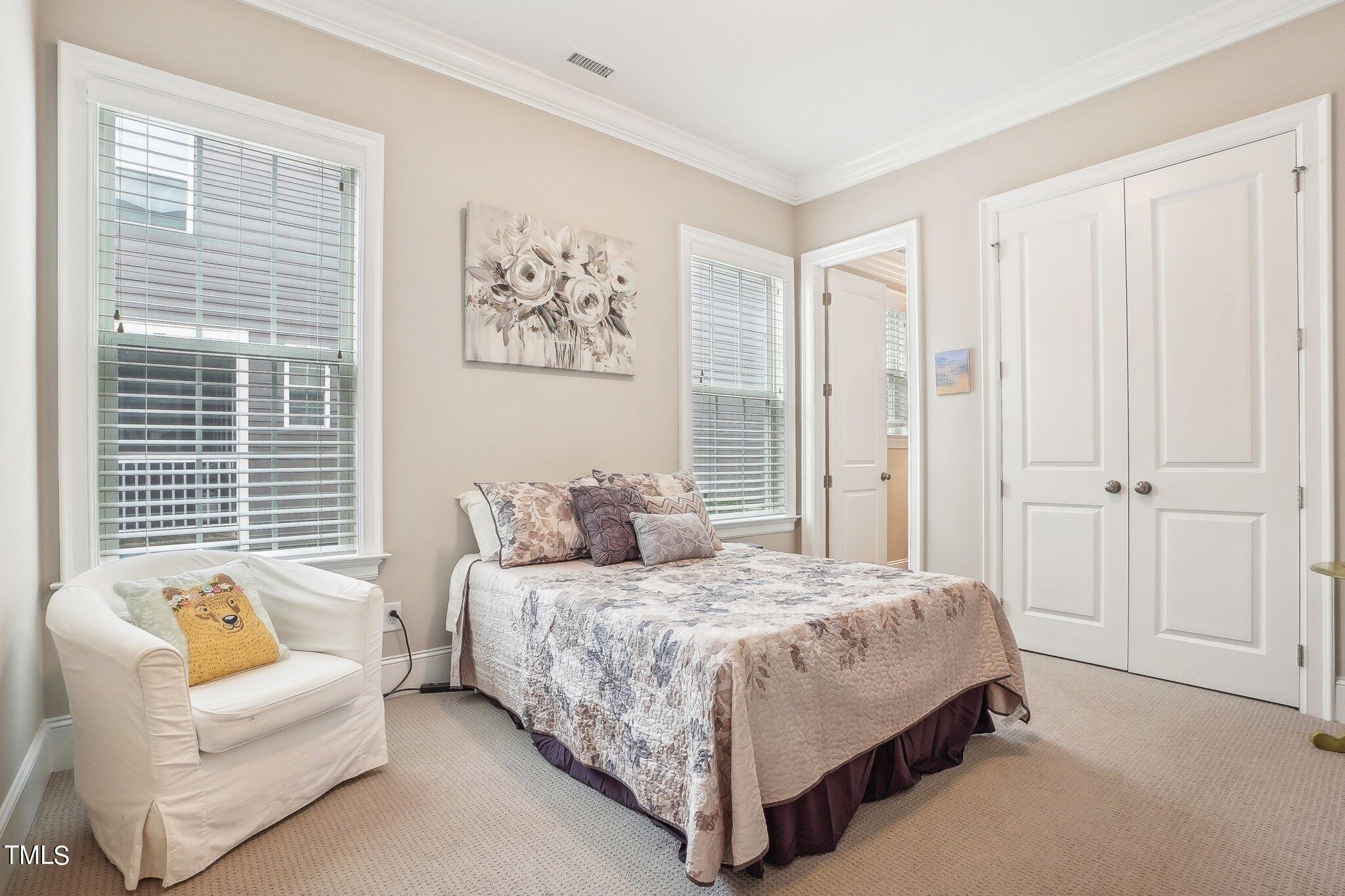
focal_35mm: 15
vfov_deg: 77.3
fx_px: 560
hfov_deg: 100.4
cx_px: 672
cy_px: 448
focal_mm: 10
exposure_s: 1/13
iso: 400
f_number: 8
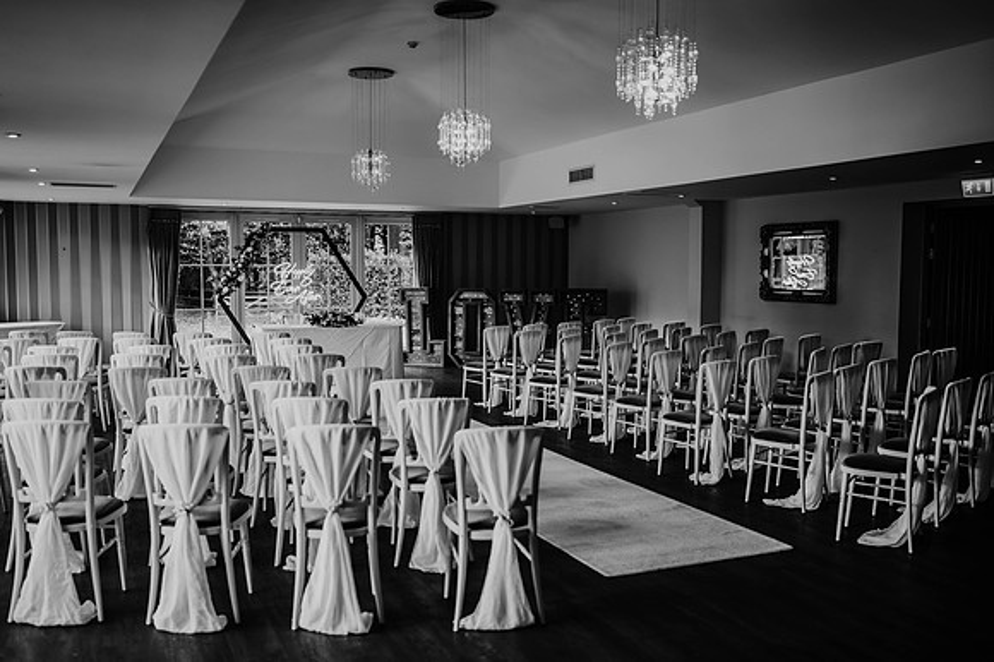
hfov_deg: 54.5
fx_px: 966
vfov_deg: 37.8
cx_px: 497
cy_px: 331
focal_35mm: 35
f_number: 1.8
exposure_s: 1/160
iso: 110
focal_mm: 35
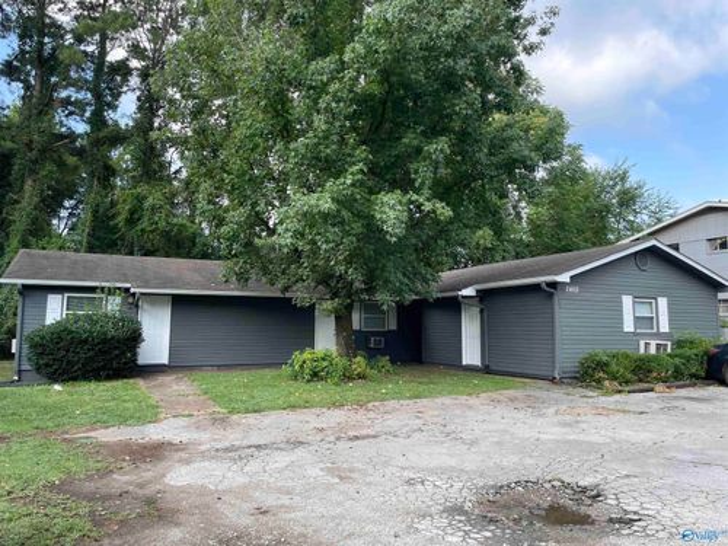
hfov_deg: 67.3
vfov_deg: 53.1
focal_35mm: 26
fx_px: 547
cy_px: 273
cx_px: 364
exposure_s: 1/629
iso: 50
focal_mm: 4.2
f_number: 1.6
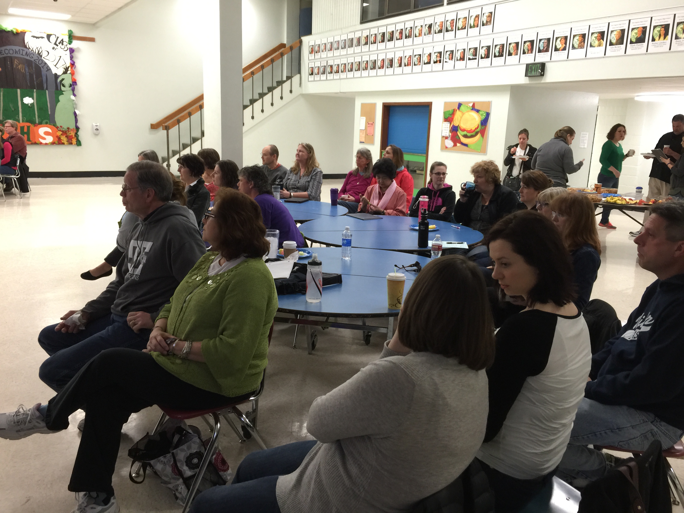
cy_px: 256
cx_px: 342
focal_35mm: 29
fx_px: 573
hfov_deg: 61.7
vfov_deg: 48.2
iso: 50
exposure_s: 1/15
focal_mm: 4.15
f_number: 2.2
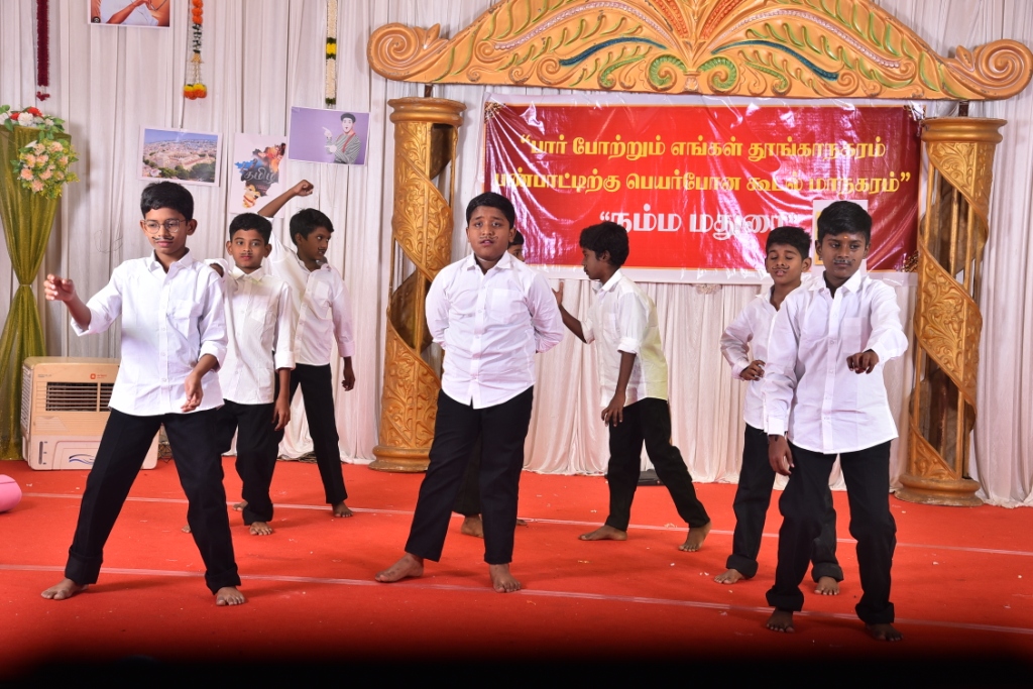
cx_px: 516
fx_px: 1578
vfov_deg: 24.6
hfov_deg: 36.2
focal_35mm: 55
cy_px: 344
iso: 320
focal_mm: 55
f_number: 7.1
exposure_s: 1/125
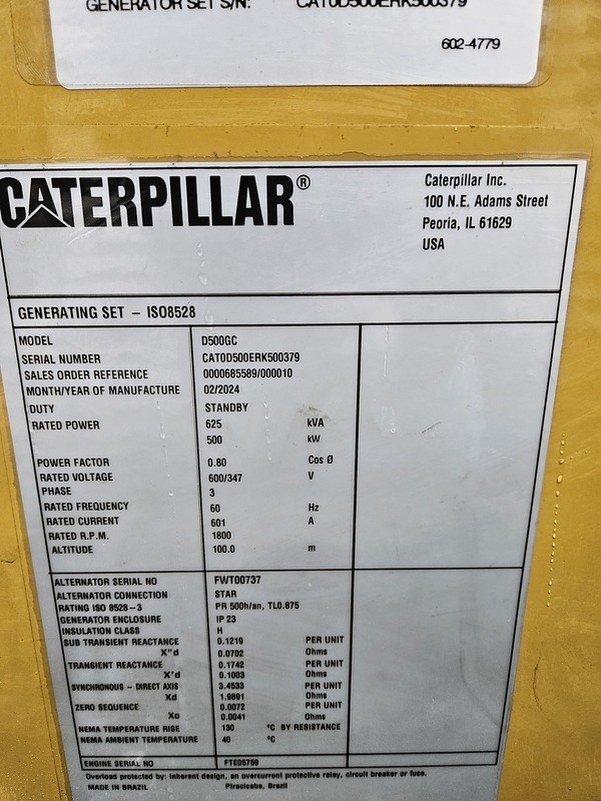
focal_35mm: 23
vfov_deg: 73.9
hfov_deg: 58.9
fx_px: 532
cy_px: 400
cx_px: 300
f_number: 1.8
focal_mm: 5.4
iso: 250
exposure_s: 1/120
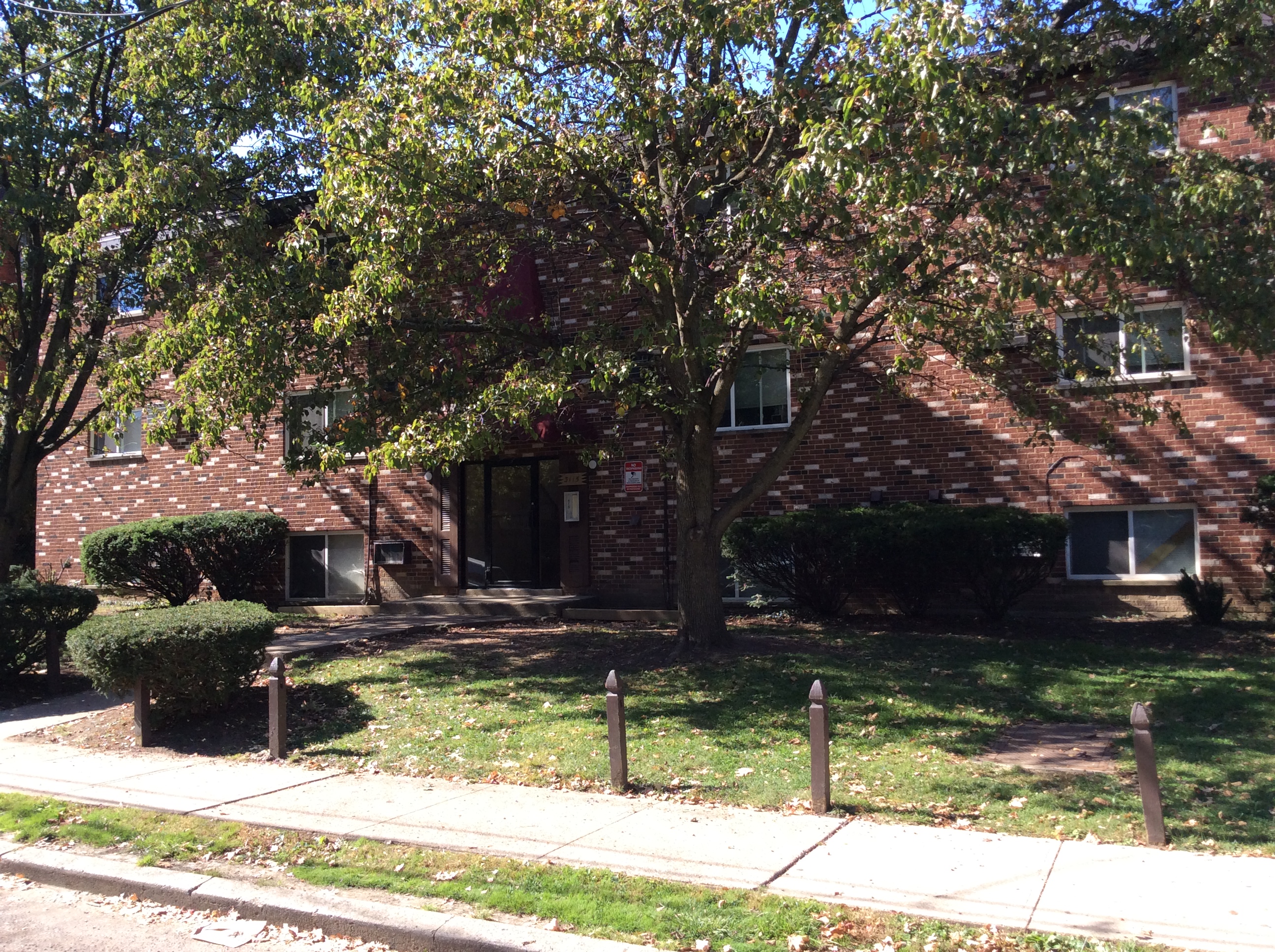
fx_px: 1177
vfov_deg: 44.1
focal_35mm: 32
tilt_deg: +3.0
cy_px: 476
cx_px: 638
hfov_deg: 56.9
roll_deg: +1.9
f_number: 2.4
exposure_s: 1/360
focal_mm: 3.3
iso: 32
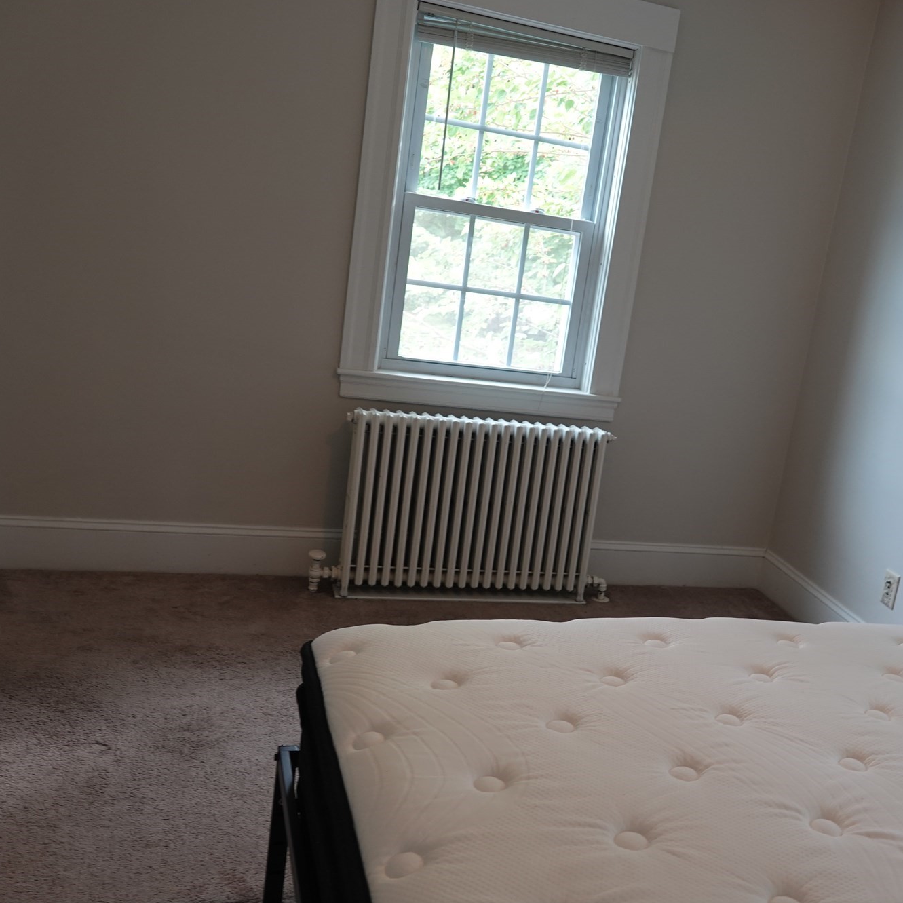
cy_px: 457
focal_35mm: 34
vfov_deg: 48.4
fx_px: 1003
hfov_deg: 47.5
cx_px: 614
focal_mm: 9.63
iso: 200
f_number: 2.5
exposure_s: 1/30
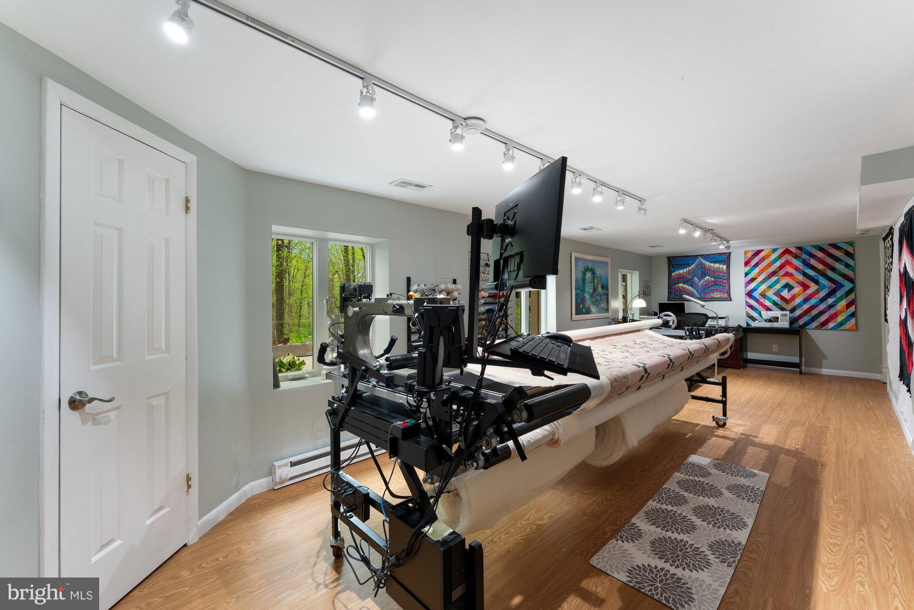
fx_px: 355
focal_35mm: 14
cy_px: 305
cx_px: 457
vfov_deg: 81.2
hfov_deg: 104.2
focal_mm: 14
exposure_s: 1/20
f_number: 8
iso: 640
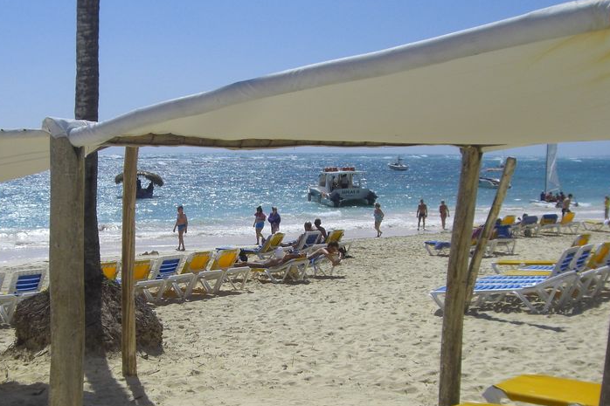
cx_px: 241
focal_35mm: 58
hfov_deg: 34.4
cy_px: 258
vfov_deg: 23.3
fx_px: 982
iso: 64
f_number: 8
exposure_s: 1/400
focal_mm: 6.2
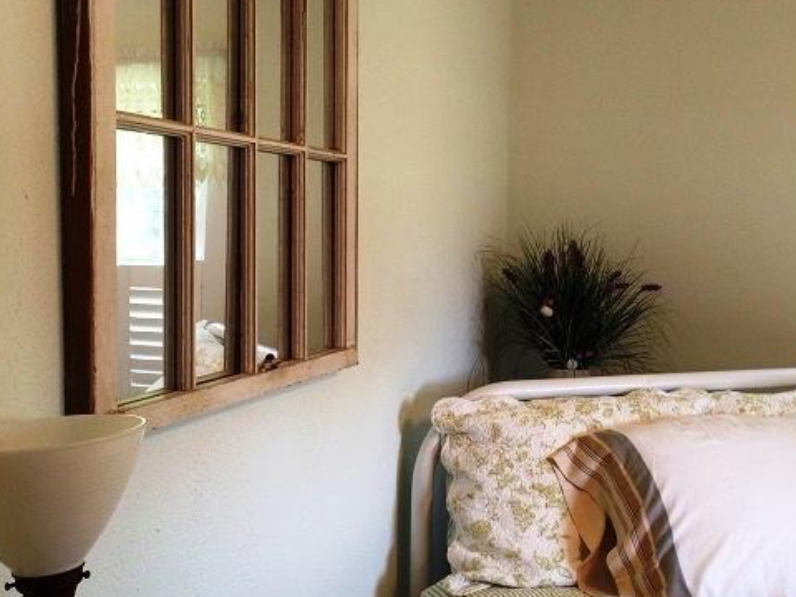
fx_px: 1012
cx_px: 391
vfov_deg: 32.9
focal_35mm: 44
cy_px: 294
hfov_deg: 42.9
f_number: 2.4
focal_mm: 4.12
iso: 64
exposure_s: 1/20
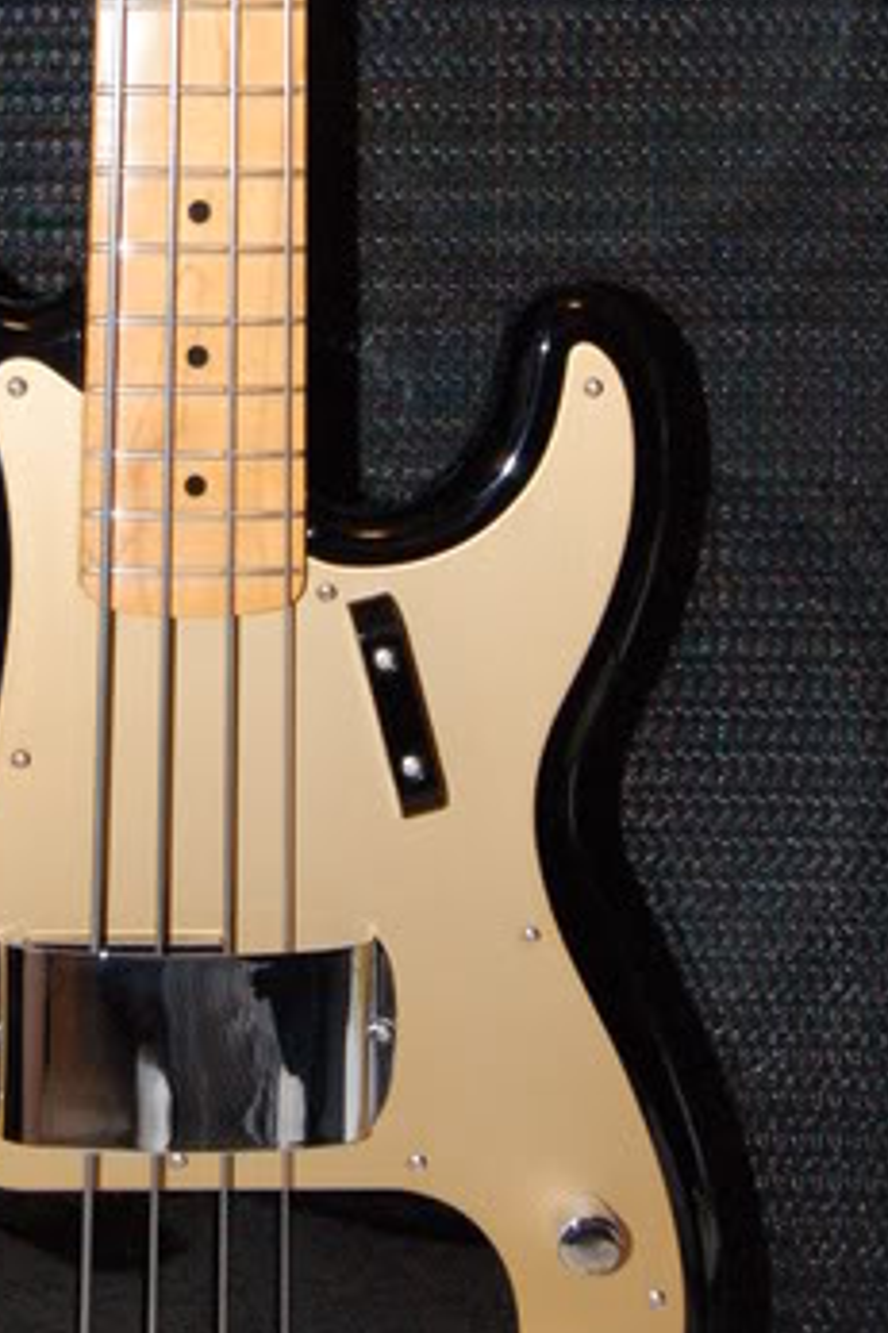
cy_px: 142
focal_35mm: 90
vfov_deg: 22.1
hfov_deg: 15.0
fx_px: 3333
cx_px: 104
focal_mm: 26
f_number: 7.1
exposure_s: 1/60
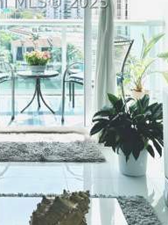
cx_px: 46
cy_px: 2
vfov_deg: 30.0
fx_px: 388
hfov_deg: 24.2
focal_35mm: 60
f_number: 1.78
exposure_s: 1/1541
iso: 80
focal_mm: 6.86
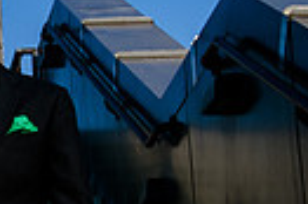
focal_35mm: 187
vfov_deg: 7.3
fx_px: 1598
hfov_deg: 10.3
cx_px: -260
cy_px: 196
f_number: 6.3
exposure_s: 1/640
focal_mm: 35
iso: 160
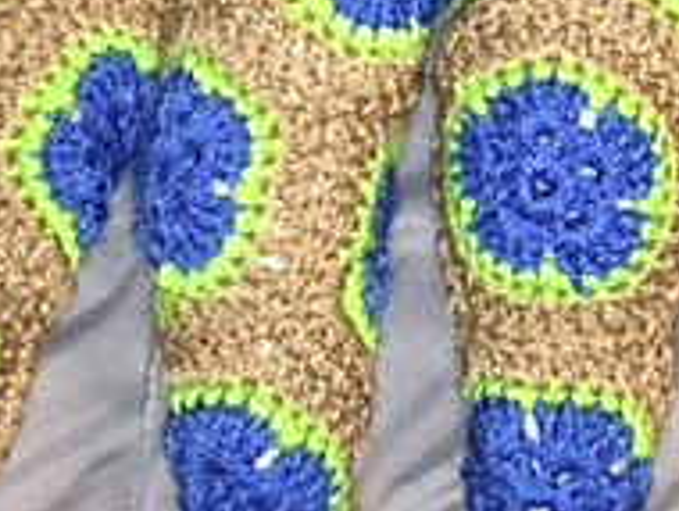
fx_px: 2180
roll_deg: -1.3
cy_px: -200
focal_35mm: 111
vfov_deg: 12.8
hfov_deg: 17.6
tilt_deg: -42.4
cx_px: 479
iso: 200
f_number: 2.4
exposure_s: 1/16
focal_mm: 4.12
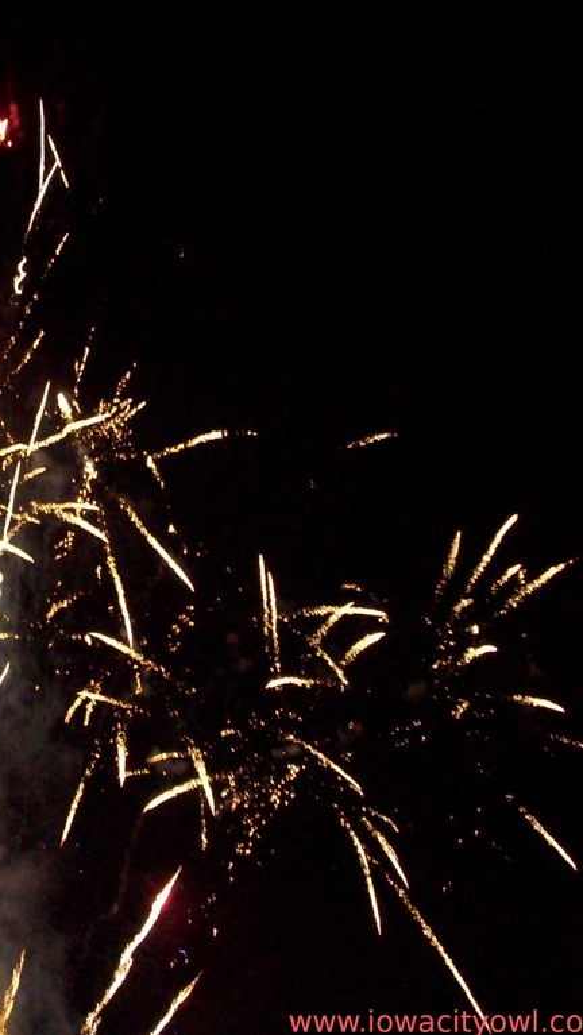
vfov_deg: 38.5
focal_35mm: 54
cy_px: 516
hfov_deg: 21.5
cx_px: 3
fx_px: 1483
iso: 200
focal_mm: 6.2
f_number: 2.8
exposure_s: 1/8
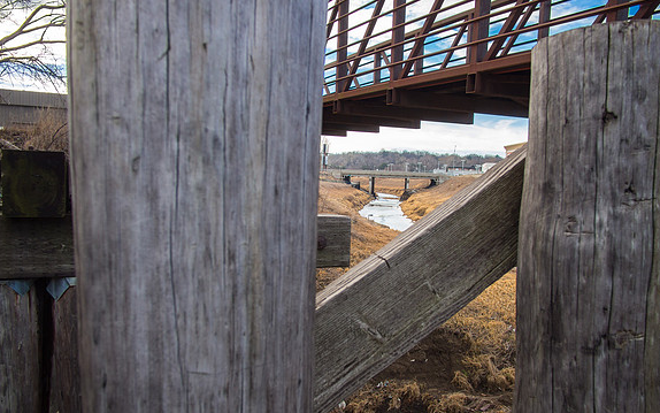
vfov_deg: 41.7
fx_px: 540
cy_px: 241
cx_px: 330
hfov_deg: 62.9
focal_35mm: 30
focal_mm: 14
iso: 200
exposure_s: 1/250
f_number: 4
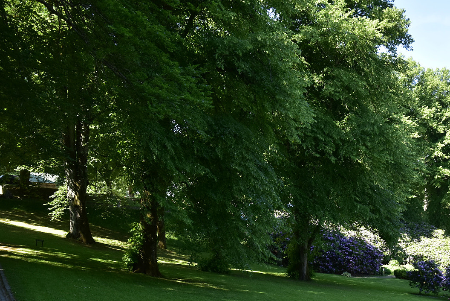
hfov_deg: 38.7
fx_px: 625
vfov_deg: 26.8
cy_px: 216
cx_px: 328
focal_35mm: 50
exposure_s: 1/160
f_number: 6.3
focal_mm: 22
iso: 250
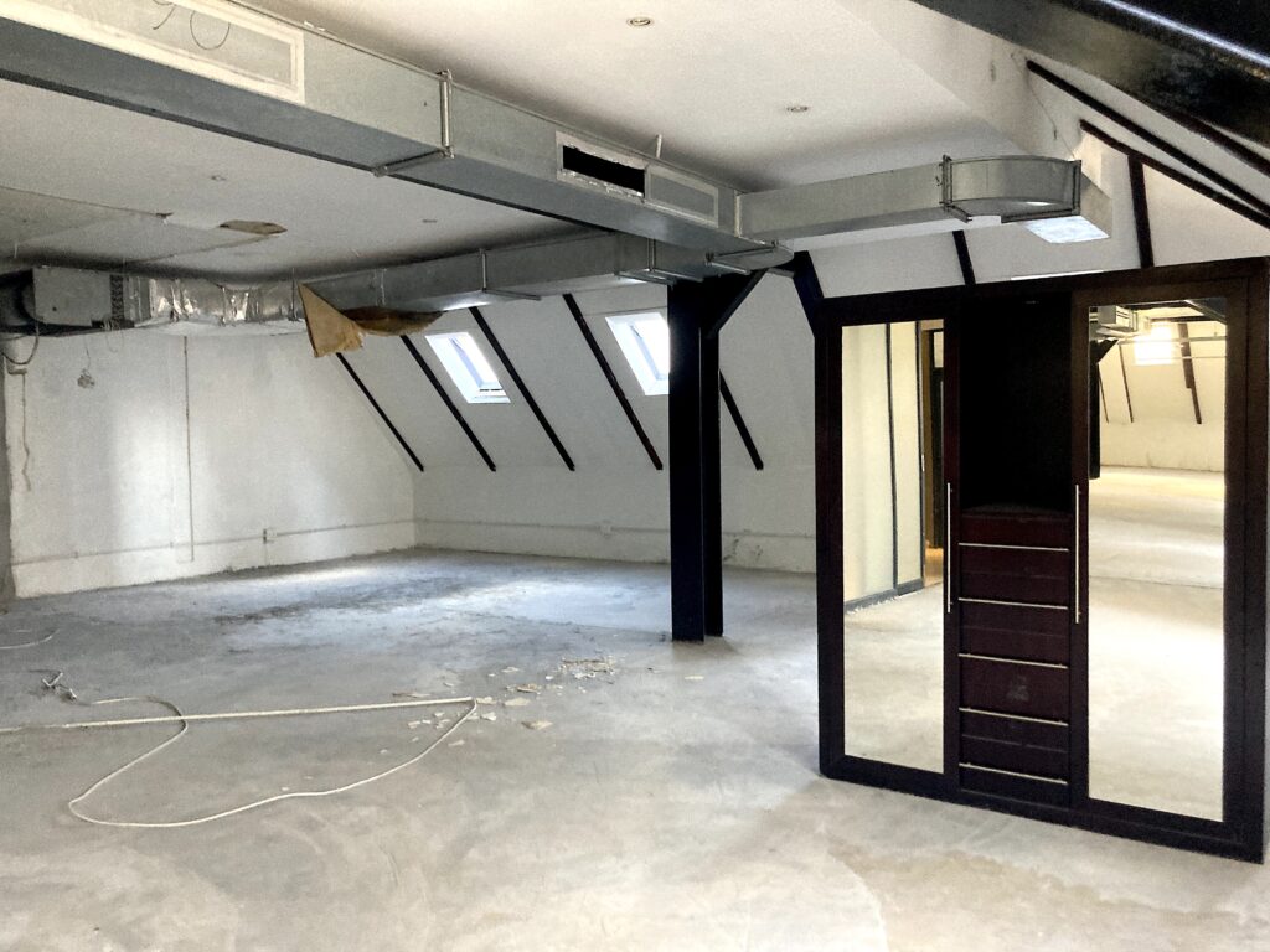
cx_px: 635
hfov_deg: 63.4
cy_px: 476
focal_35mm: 28
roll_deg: +0.7
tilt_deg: -1.2
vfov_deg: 49.7
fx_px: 1027
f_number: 1.8
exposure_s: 1/40
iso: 400
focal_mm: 3.99
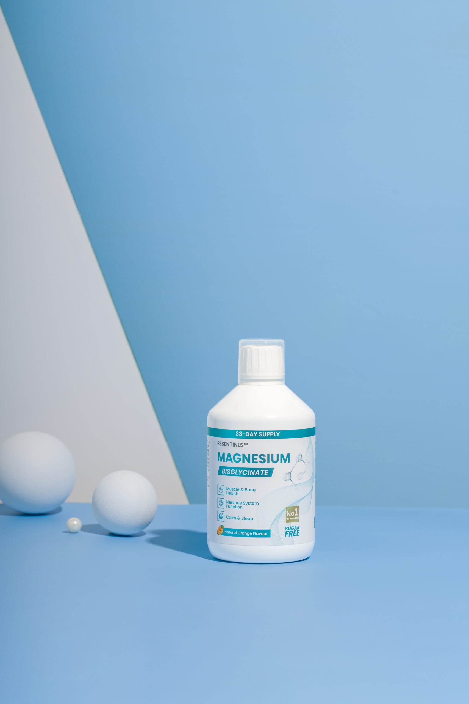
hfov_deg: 11.6
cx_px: 234
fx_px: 2305
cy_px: 352
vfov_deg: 17.3
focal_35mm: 118
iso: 100
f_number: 9
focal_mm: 118
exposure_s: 1/200
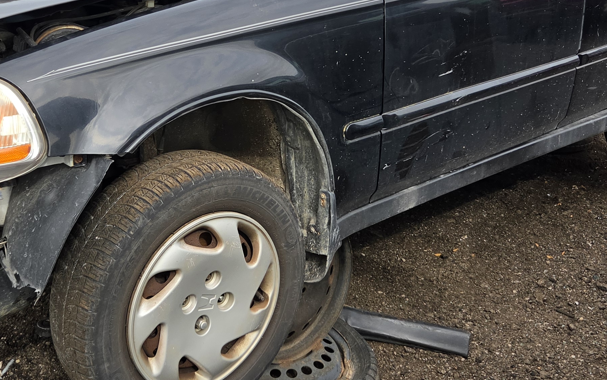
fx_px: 893
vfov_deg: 23.7
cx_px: 217
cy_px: 81
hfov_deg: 37.2
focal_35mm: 54
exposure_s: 1/2071
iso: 80
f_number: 1.8
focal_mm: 5.4
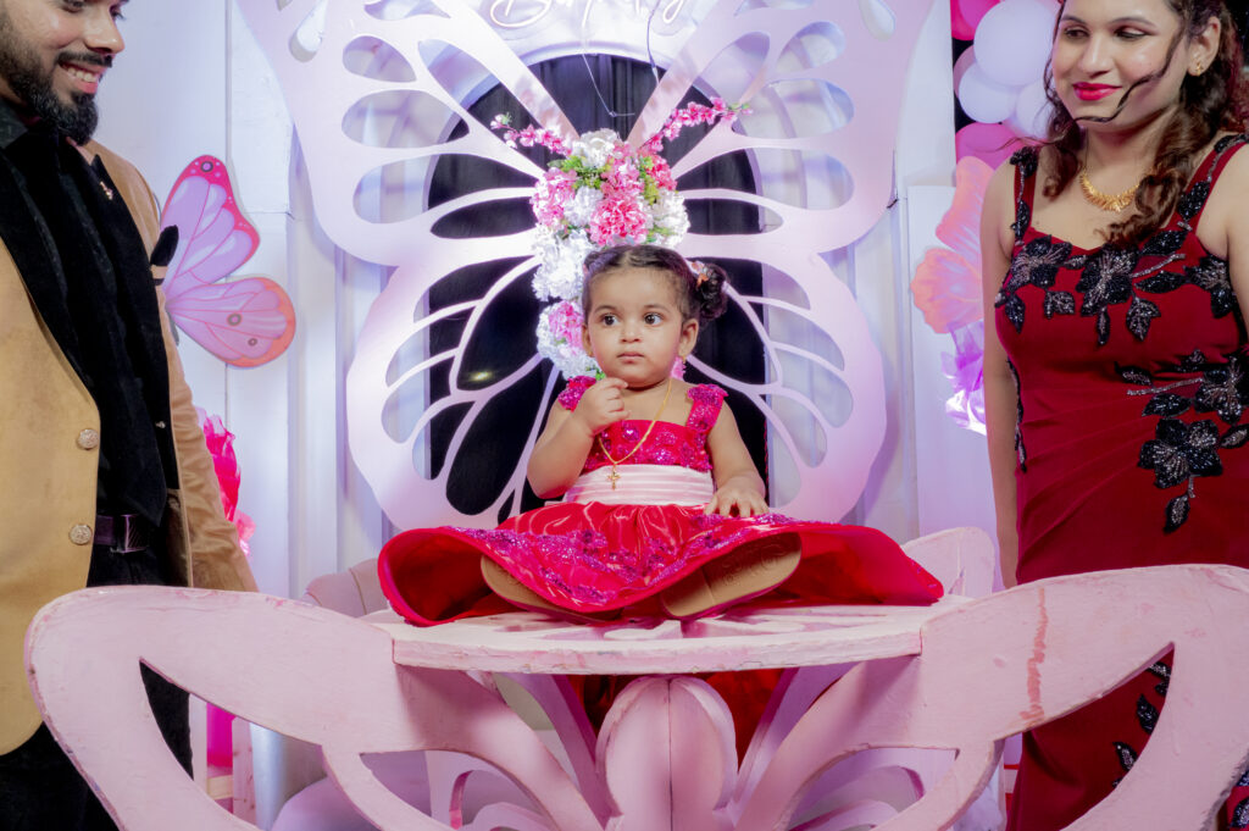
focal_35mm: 33
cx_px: 624
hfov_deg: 57.3
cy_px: 416
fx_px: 1144
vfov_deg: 39.9
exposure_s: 1/100
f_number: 16
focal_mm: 33
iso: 4000
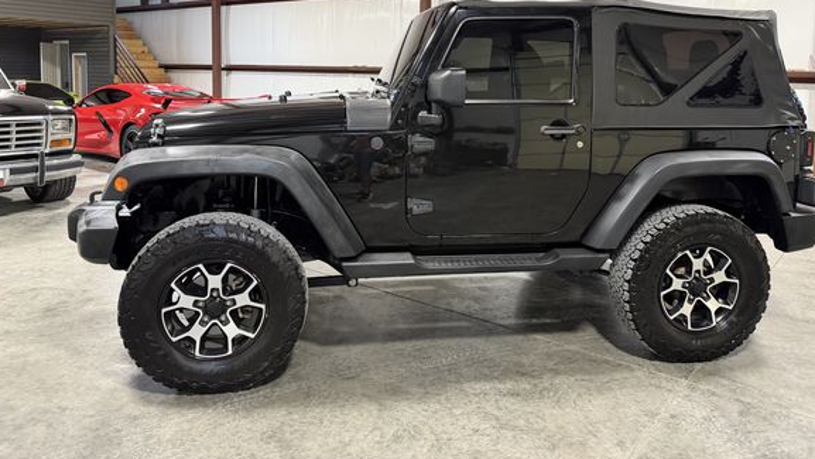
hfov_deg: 66.0
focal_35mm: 29
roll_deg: -2.5
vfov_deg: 39.4
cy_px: 130
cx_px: 435
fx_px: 627
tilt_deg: -3.7
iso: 400
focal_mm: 6.76
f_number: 1.78
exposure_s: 1/60
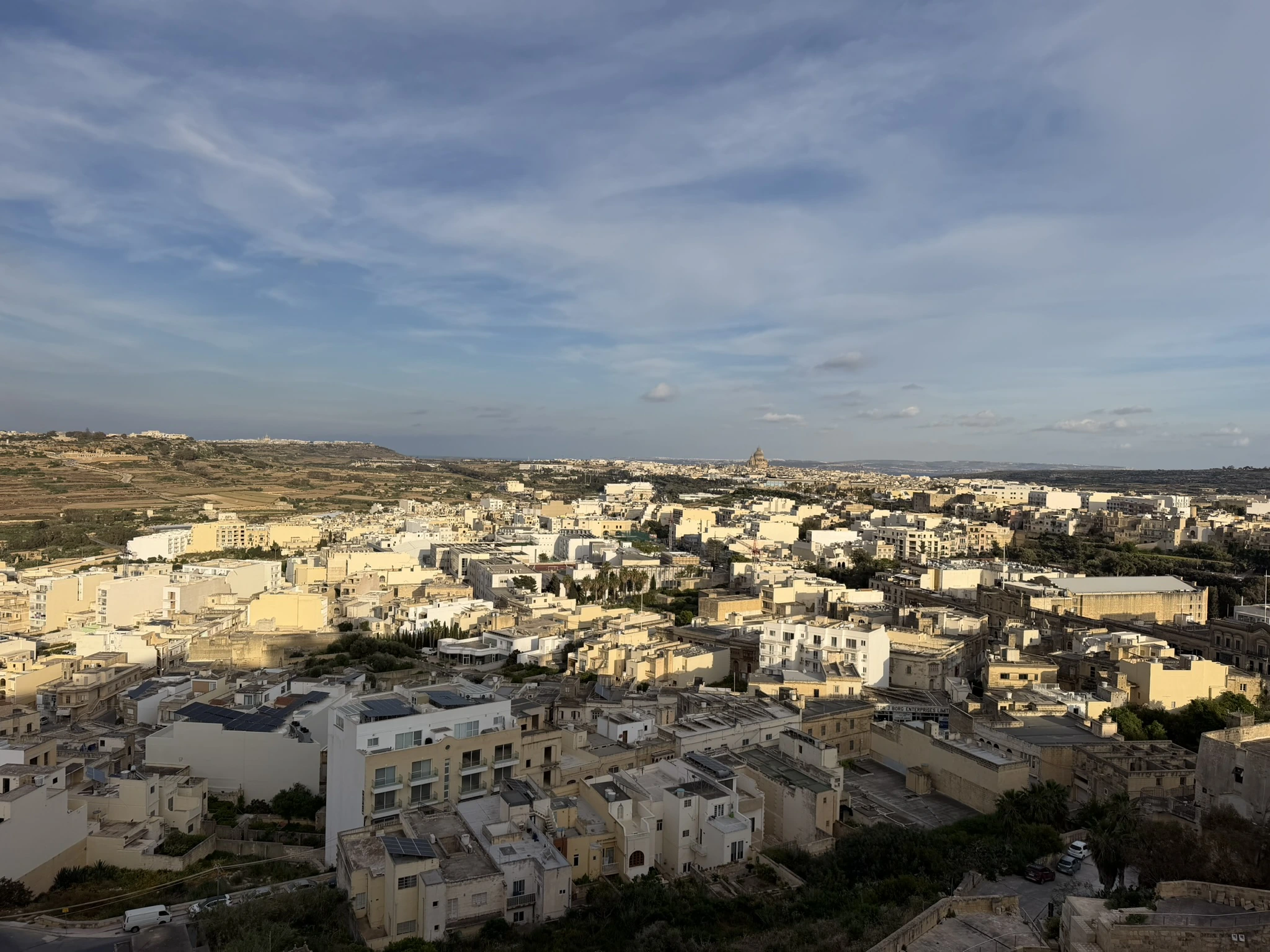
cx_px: 635
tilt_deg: -1.6
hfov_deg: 71.6
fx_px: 881
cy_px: 476
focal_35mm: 24
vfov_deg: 56.8
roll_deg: -1.6
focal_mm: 6.76
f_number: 1.78
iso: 80
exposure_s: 1/5714
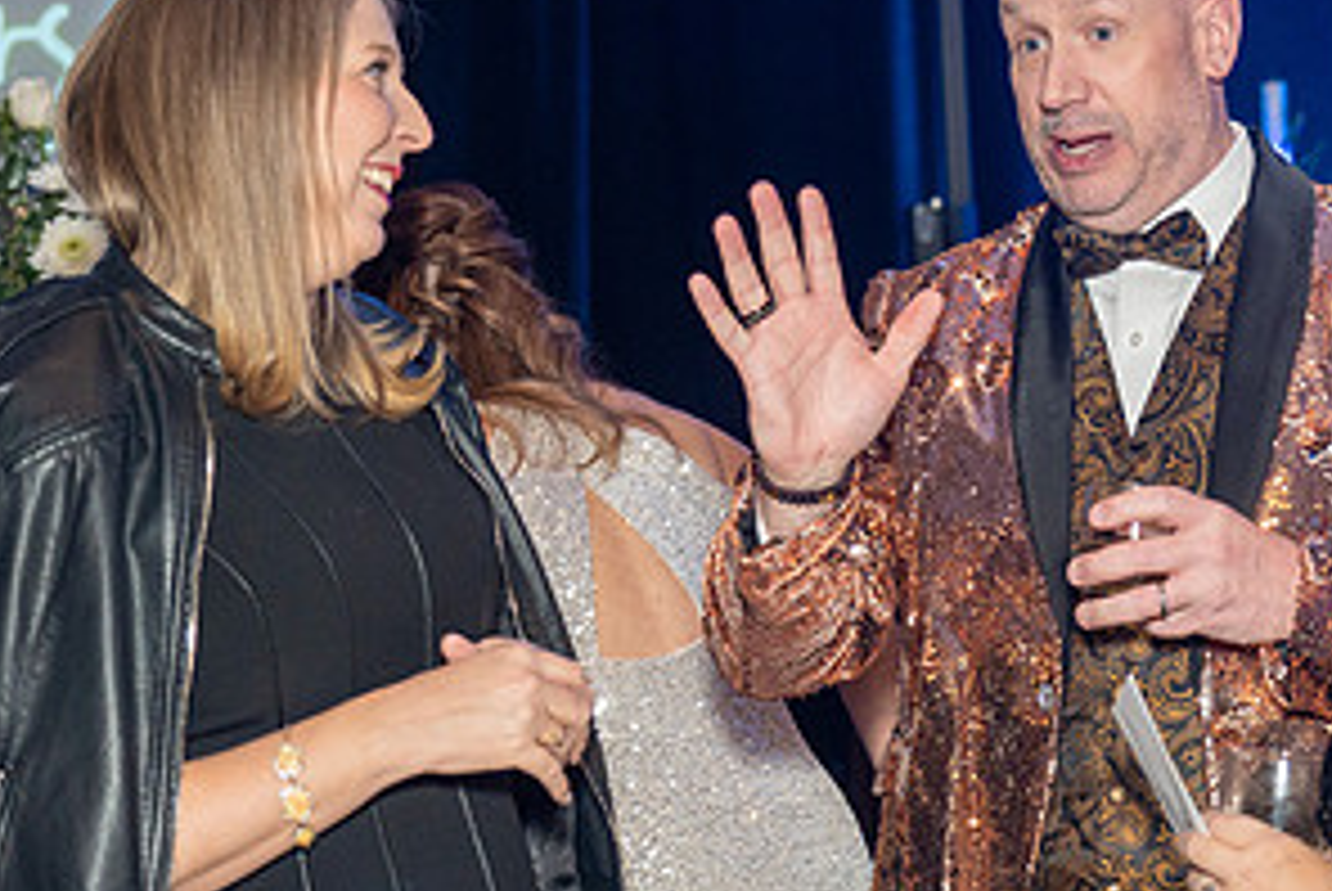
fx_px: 3333
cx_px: 900
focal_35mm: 90
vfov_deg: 15.2
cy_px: 371
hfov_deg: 22.5
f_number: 4
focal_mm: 46
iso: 3200
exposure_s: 1/200
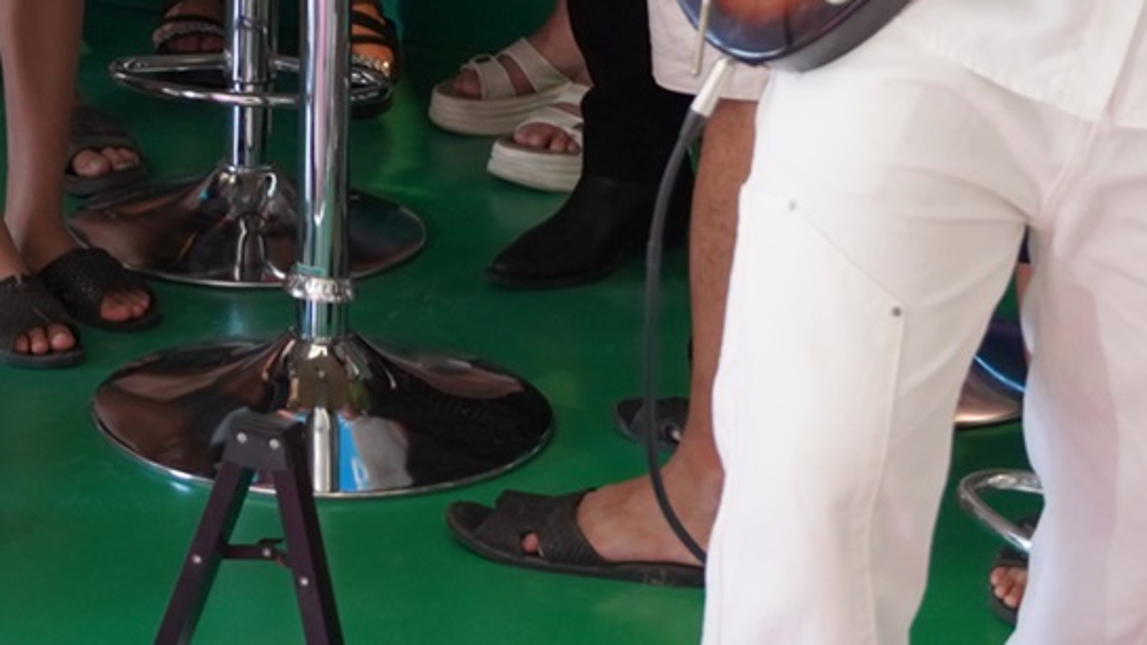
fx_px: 4713
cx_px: -302
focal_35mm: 155
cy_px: -849
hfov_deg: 13.4
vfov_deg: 7.4
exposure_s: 1/160
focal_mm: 32.2
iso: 1000
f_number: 2.8
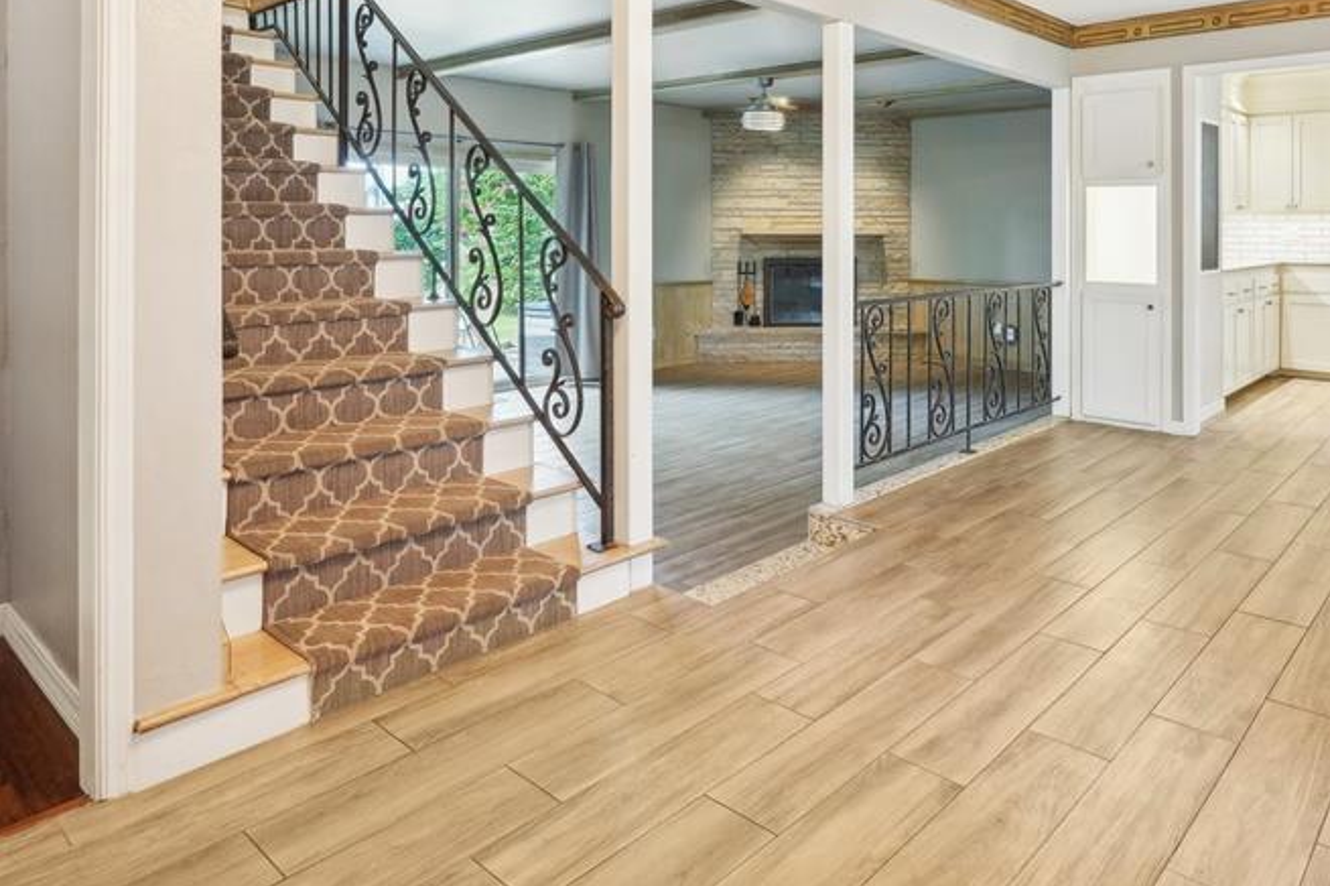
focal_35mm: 25
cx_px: 777
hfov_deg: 71.0
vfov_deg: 49.1
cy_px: 217
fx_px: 923
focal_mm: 16
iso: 400
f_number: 8
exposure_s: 1/6
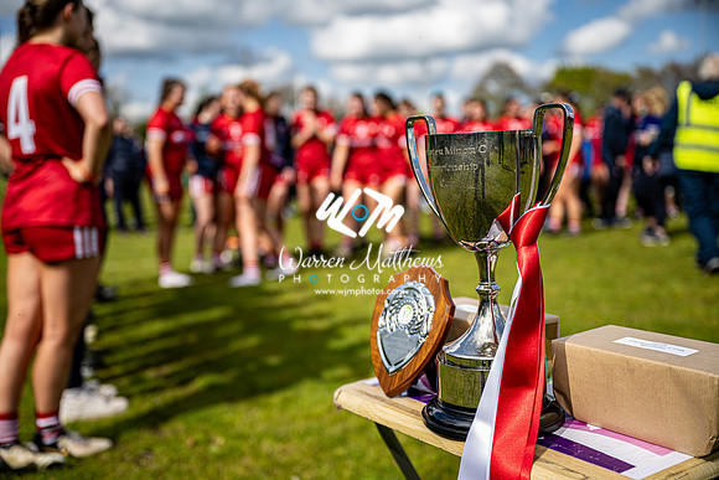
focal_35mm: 40
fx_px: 799
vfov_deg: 33.4
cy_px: 240
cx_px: 360
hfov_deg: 48.4
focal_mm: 40
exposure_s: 1/1600
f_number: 2.8
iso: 100
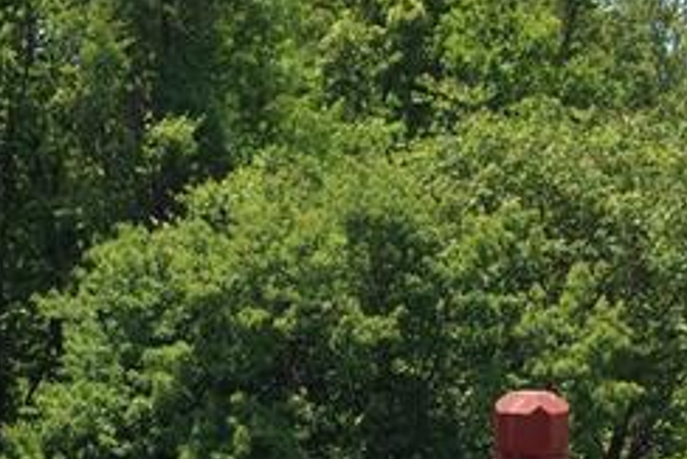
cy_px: 425
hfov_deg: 25.6
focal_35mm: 79
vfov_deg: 17.0
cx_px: 298
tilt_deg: -5.8
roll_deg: +0.0
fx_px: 1508
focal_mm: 4.15
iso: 25
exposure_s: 1/668
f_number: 2.2
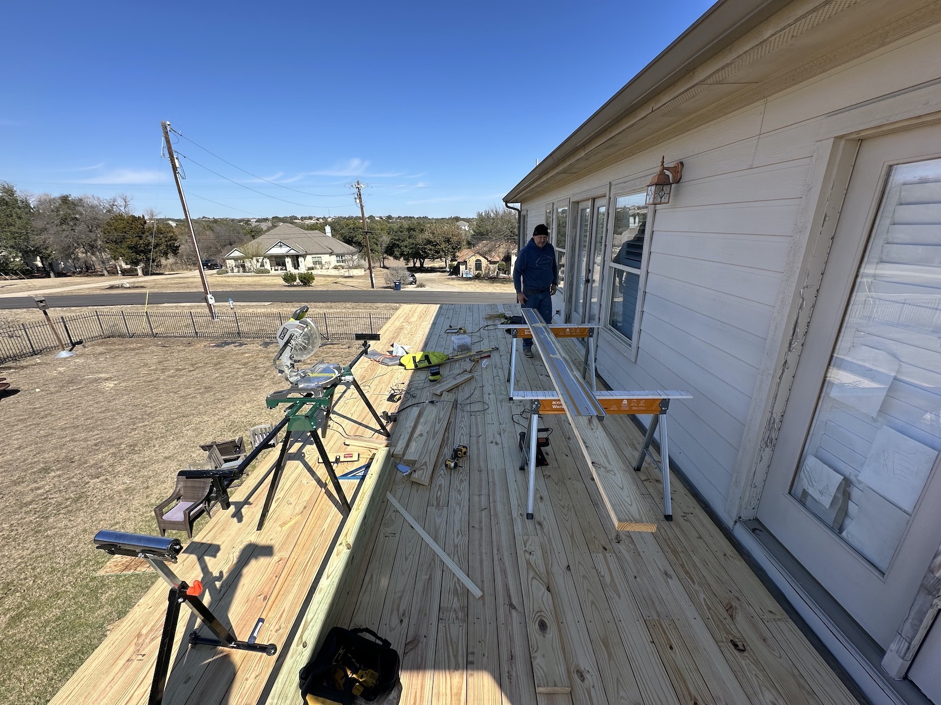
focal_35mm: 14
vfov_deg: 85.7
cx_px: 470
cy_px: 352
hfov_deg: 102.1
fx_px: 381
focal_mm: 2.22
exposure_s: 1/1553
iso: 50
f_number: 2.2
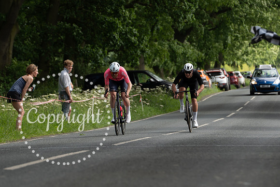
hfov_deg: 9.4
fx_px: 1711
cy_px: 66
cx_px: 124
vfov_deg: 6.2
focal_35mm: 220
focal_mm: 155
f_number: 4
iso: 250
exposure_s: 1/1000
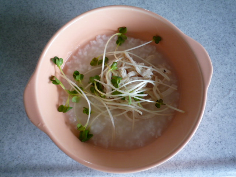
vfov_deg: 54.9
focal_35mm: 25
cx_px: 118
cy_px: 88
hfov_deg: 69.4
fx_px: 170
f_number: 2.8
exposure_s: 1/30
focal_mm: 4.4
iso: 160
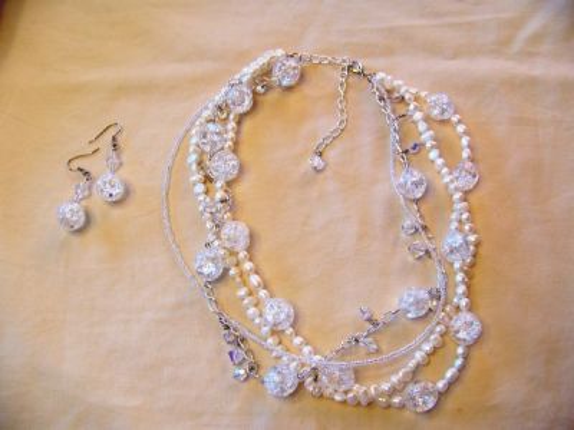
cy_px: 215
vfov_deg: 39.7
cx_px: 287
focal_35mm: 36
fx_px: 597
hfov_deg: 51.4
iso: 64
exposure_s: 1/20
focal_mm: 5.85
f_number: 2.8
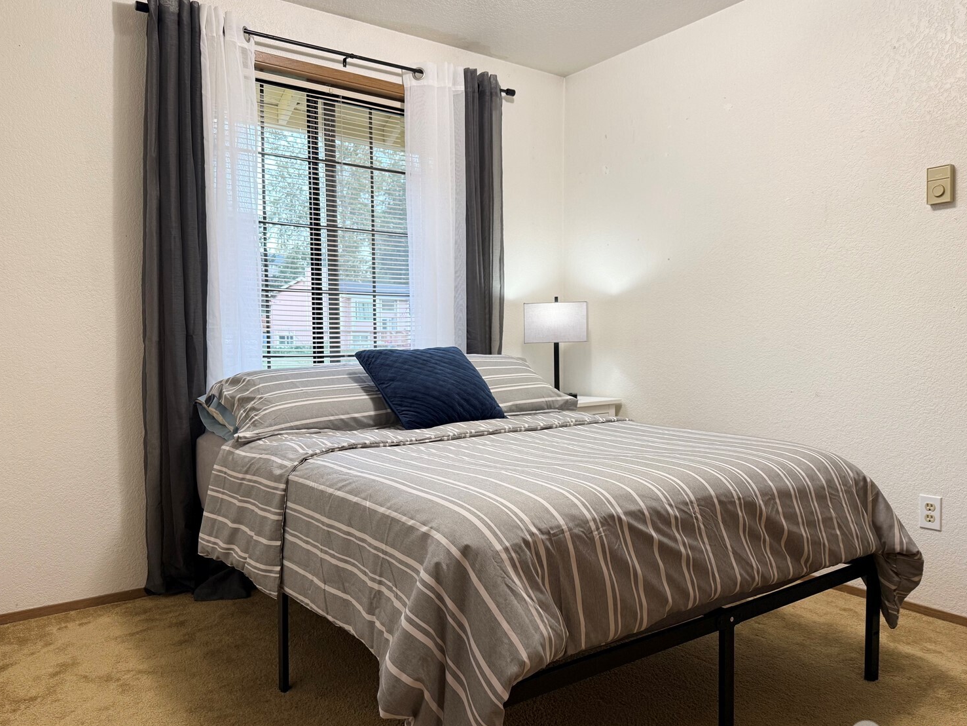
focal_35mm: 26
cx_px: 494
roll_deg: +0.4
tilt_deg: -2.2
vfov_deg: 53.1
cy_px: 372
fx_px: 726
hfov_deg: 67.3
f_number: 1.78
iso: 125
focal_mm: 6.76
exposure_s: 1/60
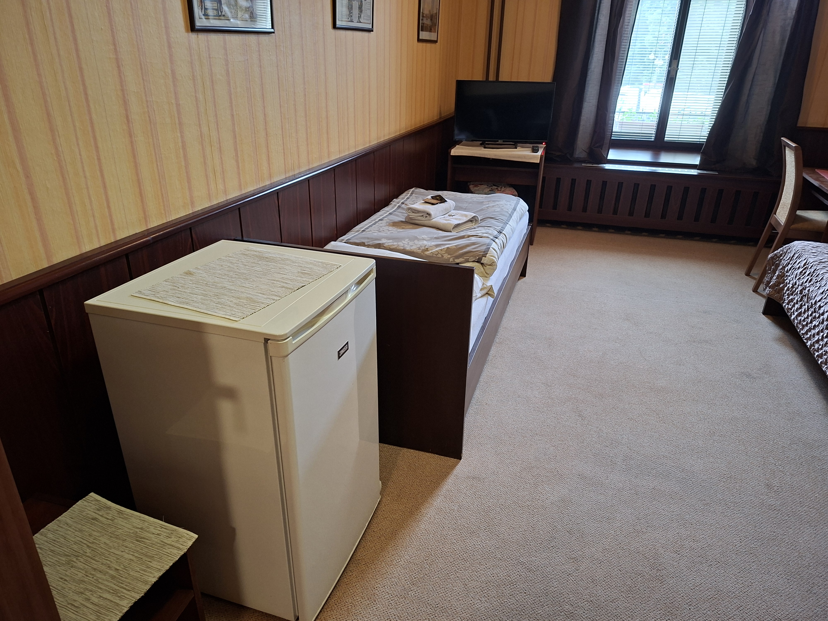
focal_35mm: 23
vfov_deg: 58.9
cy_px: 310
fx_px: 550
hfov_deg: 73.9
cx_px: 414
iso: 200
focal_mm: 5.54
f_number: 1.8
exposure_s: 1/50
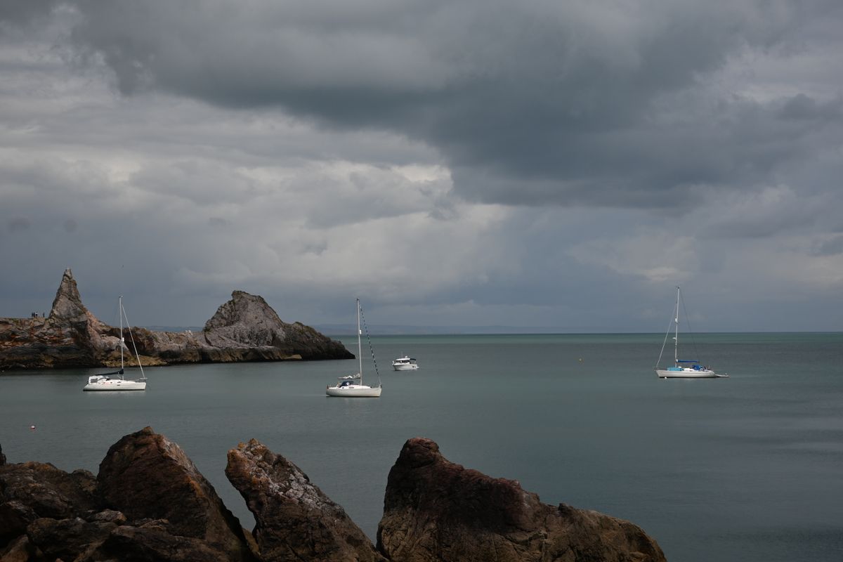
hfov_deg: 31.9
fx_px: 1475
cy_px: 281
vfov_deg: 21.6
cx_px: 422
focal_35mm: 63
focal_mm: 42
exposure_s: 1/1250
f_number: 7.1
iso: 125
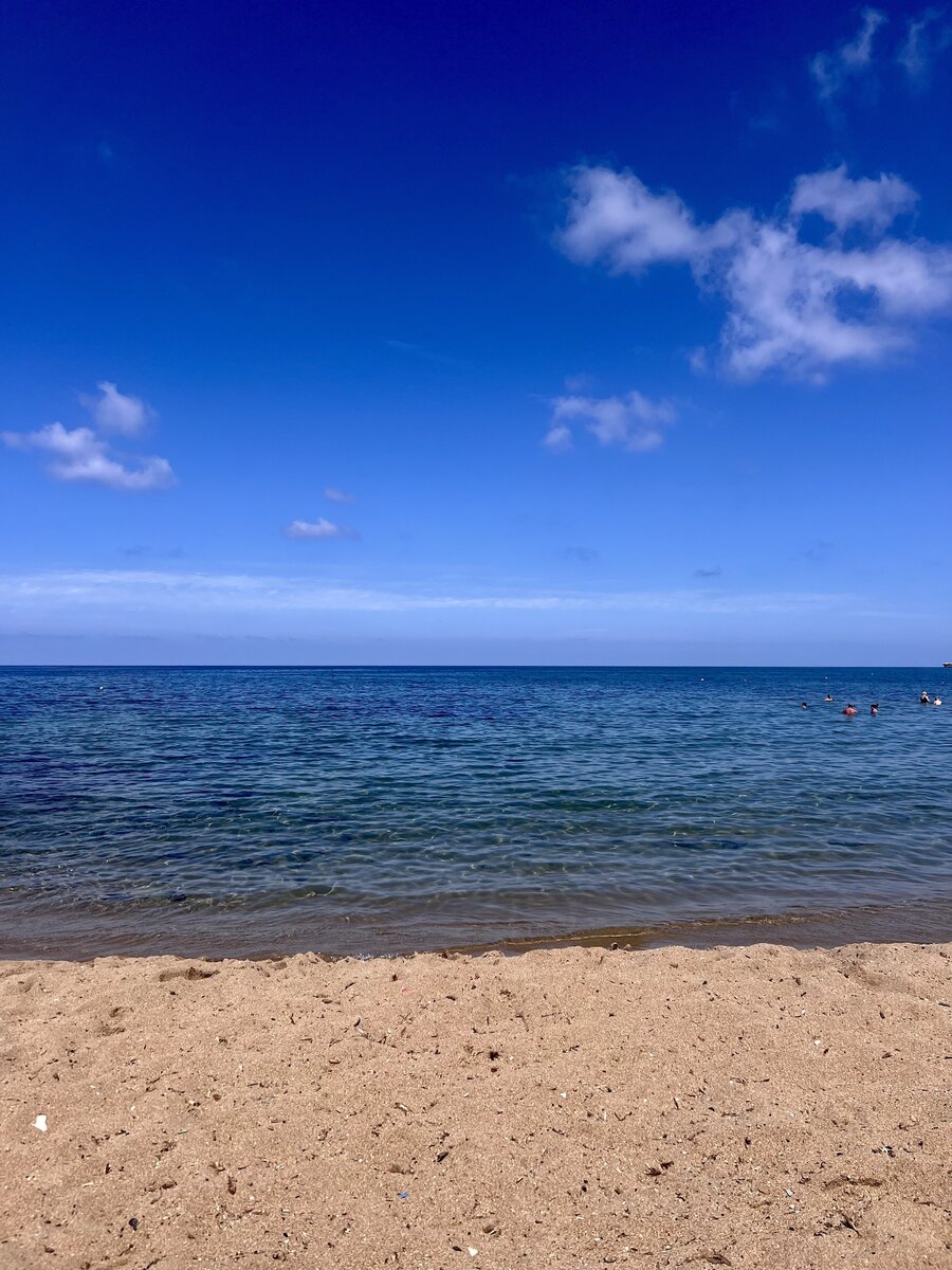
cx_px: 476
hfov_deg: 53.1
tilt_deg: +2.4
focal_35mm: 26
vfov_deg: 67.3
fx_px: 953
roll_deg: -0.7
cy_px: 635
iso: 50
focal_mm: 5.7
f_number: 1.5
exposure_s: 1/6579
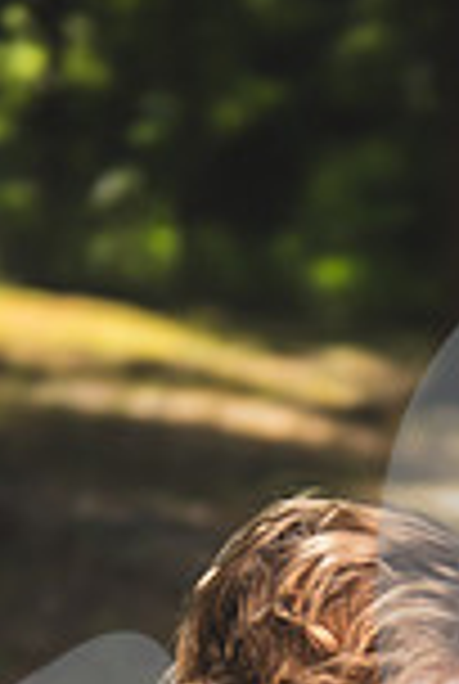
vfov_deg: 14.5
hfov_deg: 10.2
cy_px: 994
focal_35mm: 133
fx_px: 2532
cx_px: 526
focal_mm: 45
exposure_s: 1/800
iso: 100
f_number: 2.8
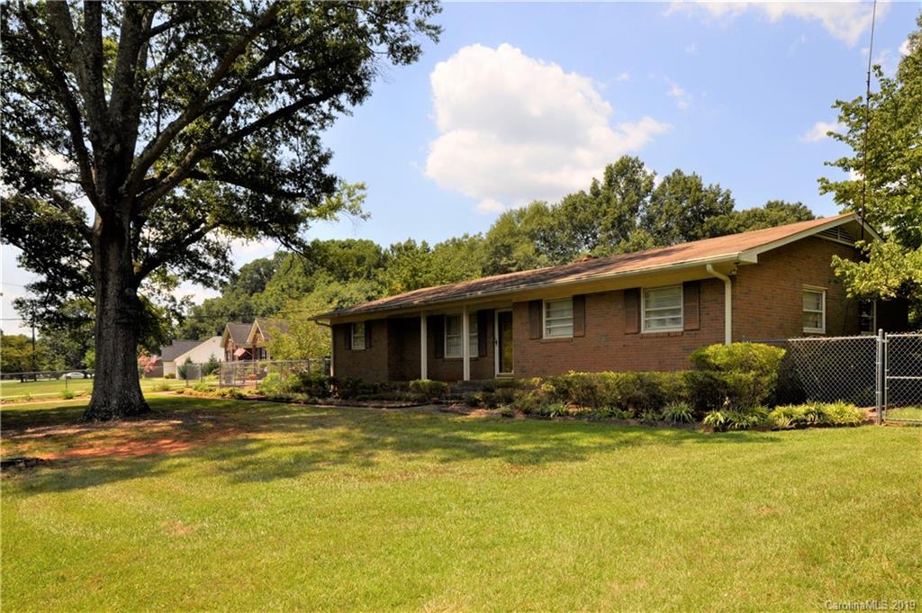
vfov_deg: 56.1
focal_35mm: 22
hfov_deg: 77.4
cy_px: 306
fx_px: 576
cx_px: 461
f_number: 14
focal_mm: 15
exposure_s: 1/200
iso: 200
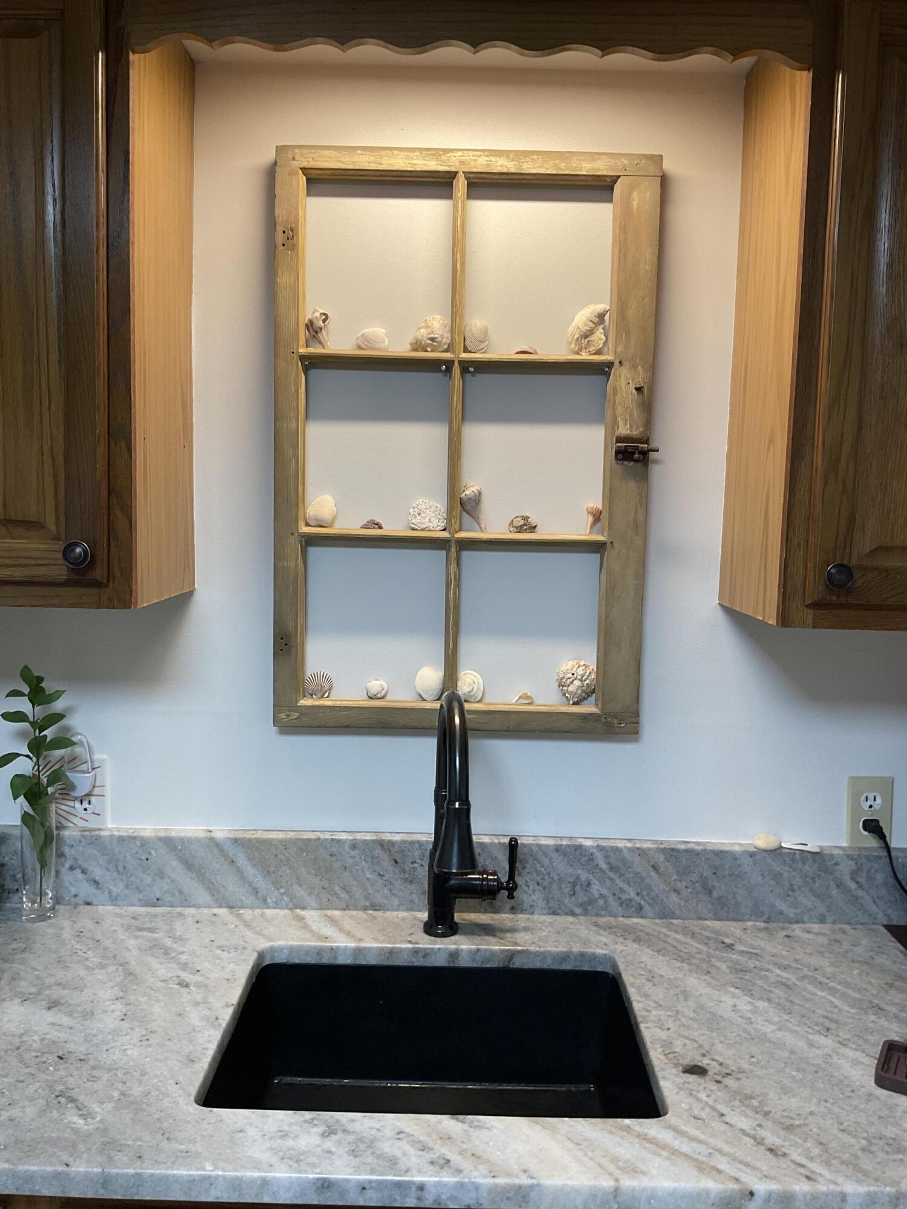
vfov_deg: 61.7
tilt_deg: -6.3
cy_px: 604
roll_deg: -2.6
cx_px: 454
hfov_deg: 48.2
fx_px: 1013
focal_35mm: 29
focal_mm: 3
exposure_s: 1/60
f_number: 1.8
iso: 40
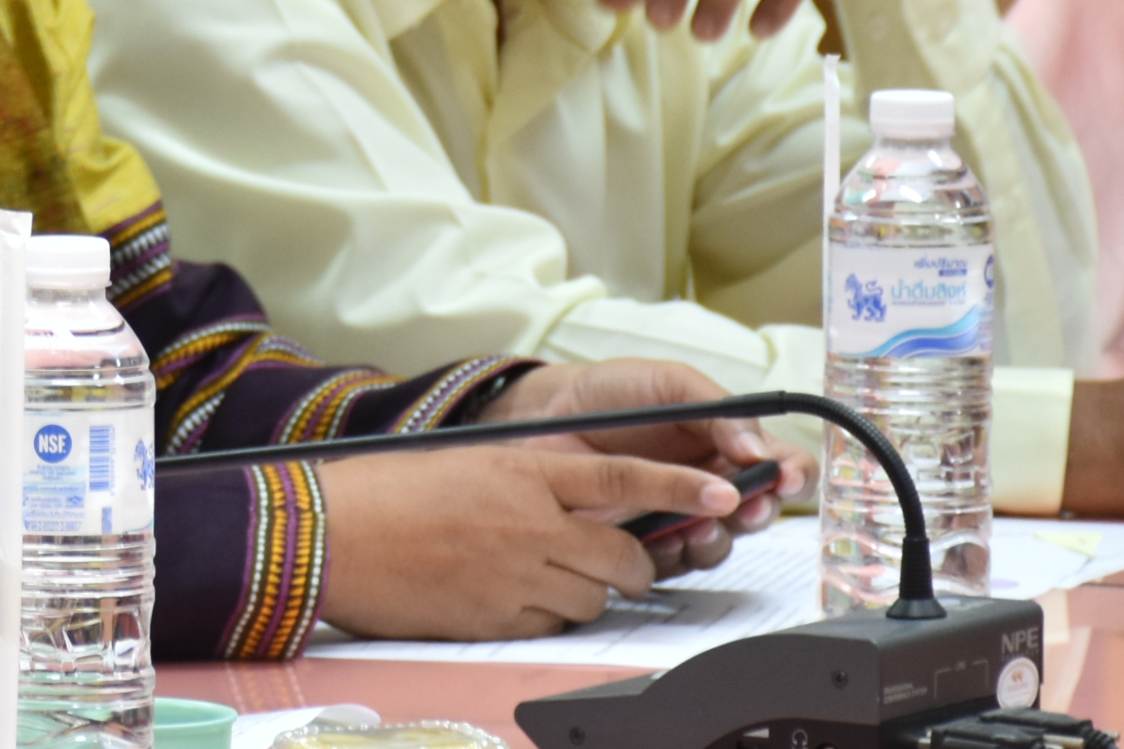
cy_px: -89
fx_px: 14415
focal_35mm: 462
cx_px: -263
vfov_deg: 3.0
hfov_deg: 4.5
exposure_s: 1/25
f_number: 5.3
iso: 400
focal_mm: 85
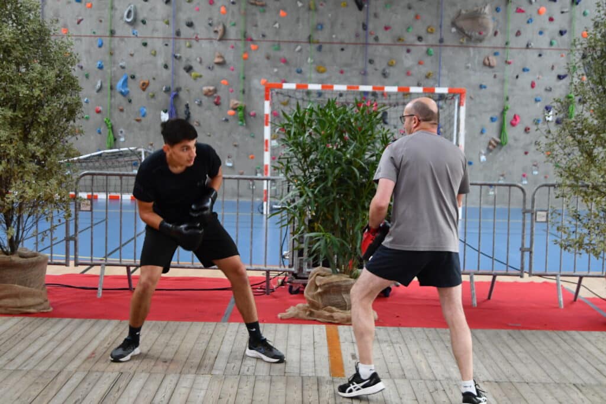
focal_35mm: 63
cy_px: 202
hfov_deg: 31.9
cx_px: 303
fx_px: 1061
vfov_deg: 21.6
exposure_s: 1/125
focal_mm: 42
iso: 2500
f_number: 5
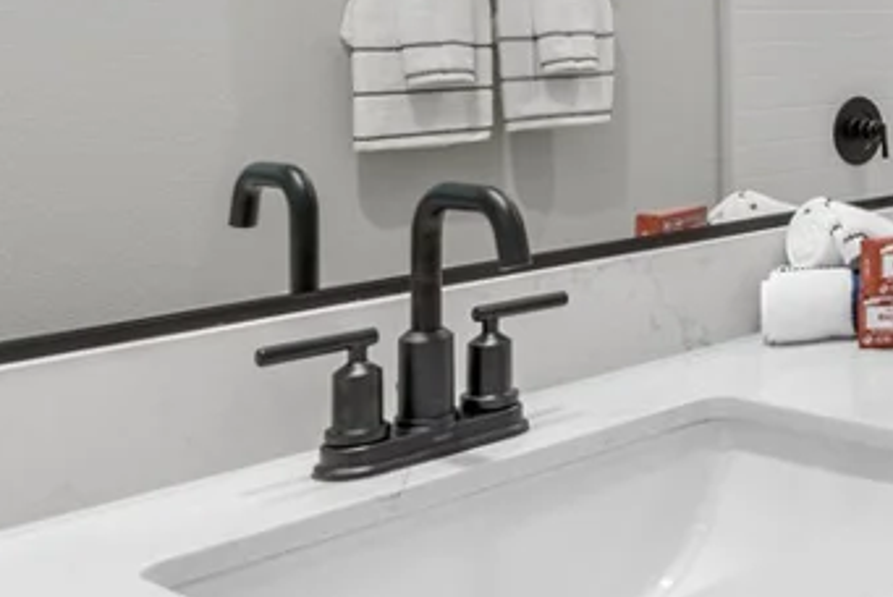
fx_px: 1341
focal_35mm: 54
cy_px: 33
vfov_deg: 24.2
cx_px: 1176
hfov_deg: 29.3
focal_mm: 18
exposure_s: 1/1.25
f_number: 8
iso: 200
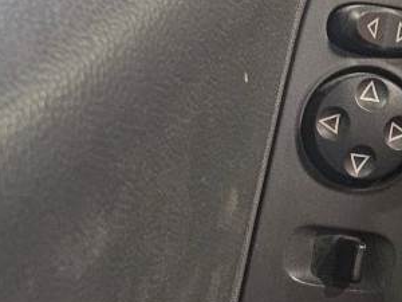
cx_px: 168
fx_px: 1138
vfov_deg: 14.9
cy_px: 276
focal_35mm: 98
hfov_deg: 20.0
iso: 1000
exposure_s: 1/24
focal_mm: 5.4
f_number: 1.8
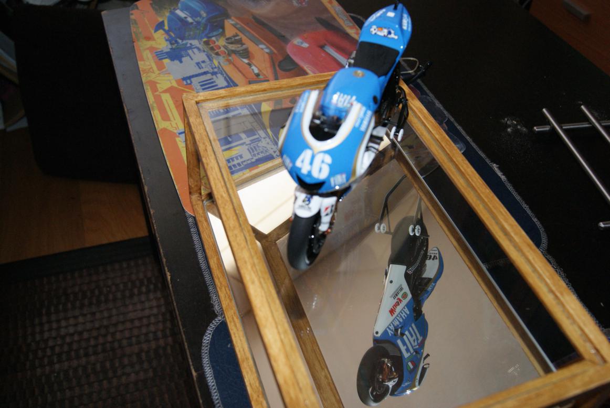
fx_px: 560
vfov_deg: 40.1
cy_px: 204
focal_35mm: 33
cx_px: 305
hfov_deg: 57.2
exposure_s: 1/60
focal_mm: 22
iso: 400
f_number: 5.6
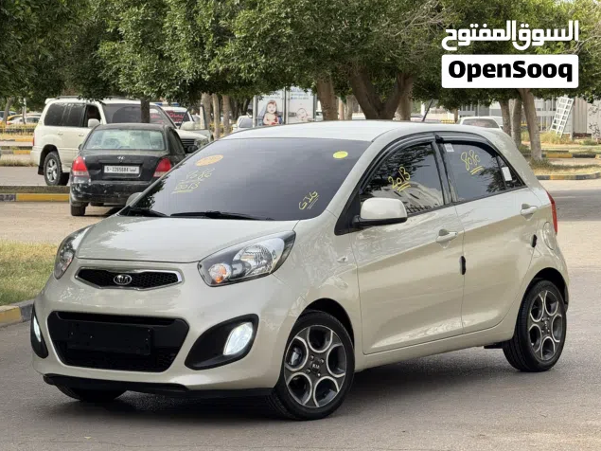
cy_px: 225
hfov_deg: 16.3
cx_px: 299
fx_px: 2100
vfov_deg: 12.2
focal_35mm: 121
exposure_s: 1/411
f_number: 2.8
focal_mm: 15.66
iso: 50
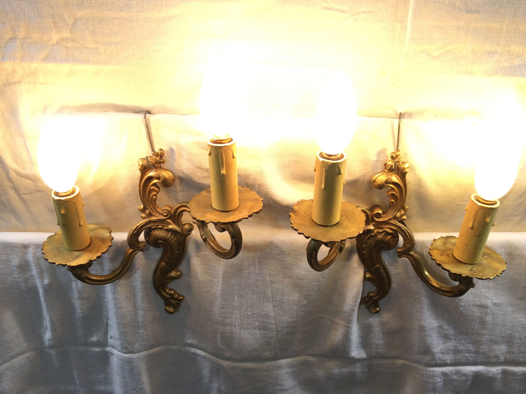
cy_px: 197
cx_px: 263
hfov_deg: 58.4
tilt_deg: -31.1
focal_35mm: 31
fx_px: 471
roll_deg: +0.2
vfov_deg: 45.4
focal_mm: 3.3
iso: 40
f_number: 2.4
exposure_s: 1/100
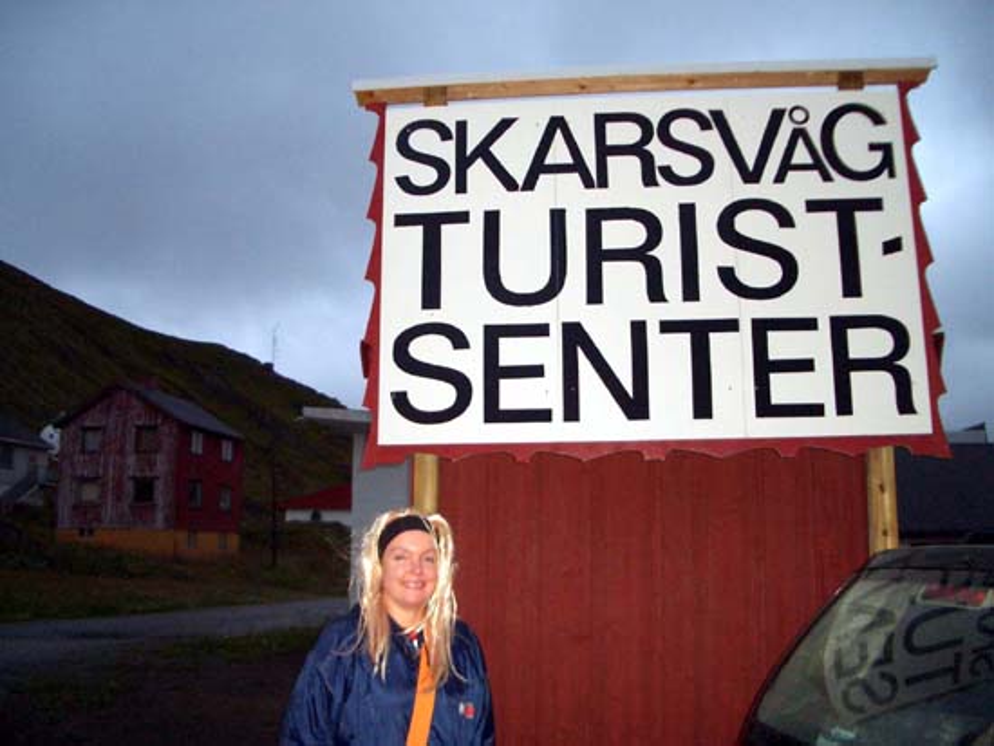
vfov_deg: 40.7
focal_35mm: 35
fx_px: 1005
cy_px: 373
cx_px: 497
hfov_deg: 52.6
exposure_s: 1/60
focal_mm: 5.8
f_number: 2.6
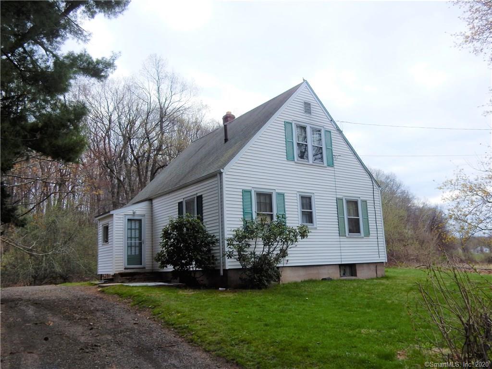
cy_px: 184
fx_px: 426
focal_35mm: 30
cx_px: 246
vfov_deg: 46.8
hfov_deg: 60.0
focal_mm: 5.4
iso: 125
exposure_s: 1/800
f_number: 4
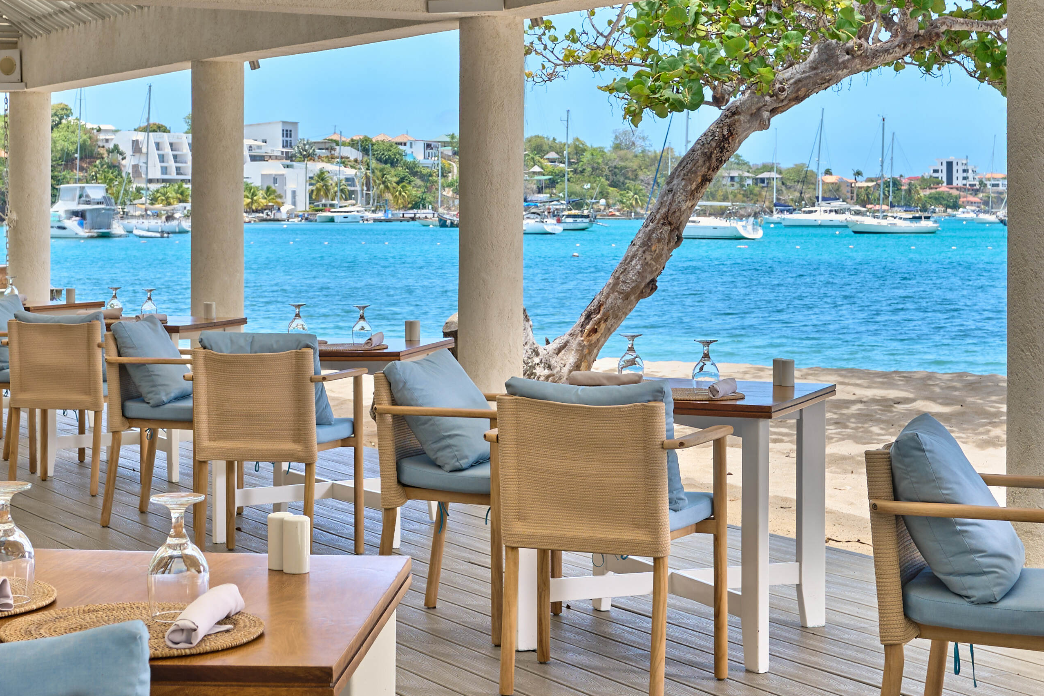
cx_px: 455
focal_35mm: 71
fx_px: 2059
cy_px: 176
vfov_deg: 19.1
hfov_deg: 28.4
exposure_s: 1/80
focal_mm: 30
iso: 100
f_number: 8
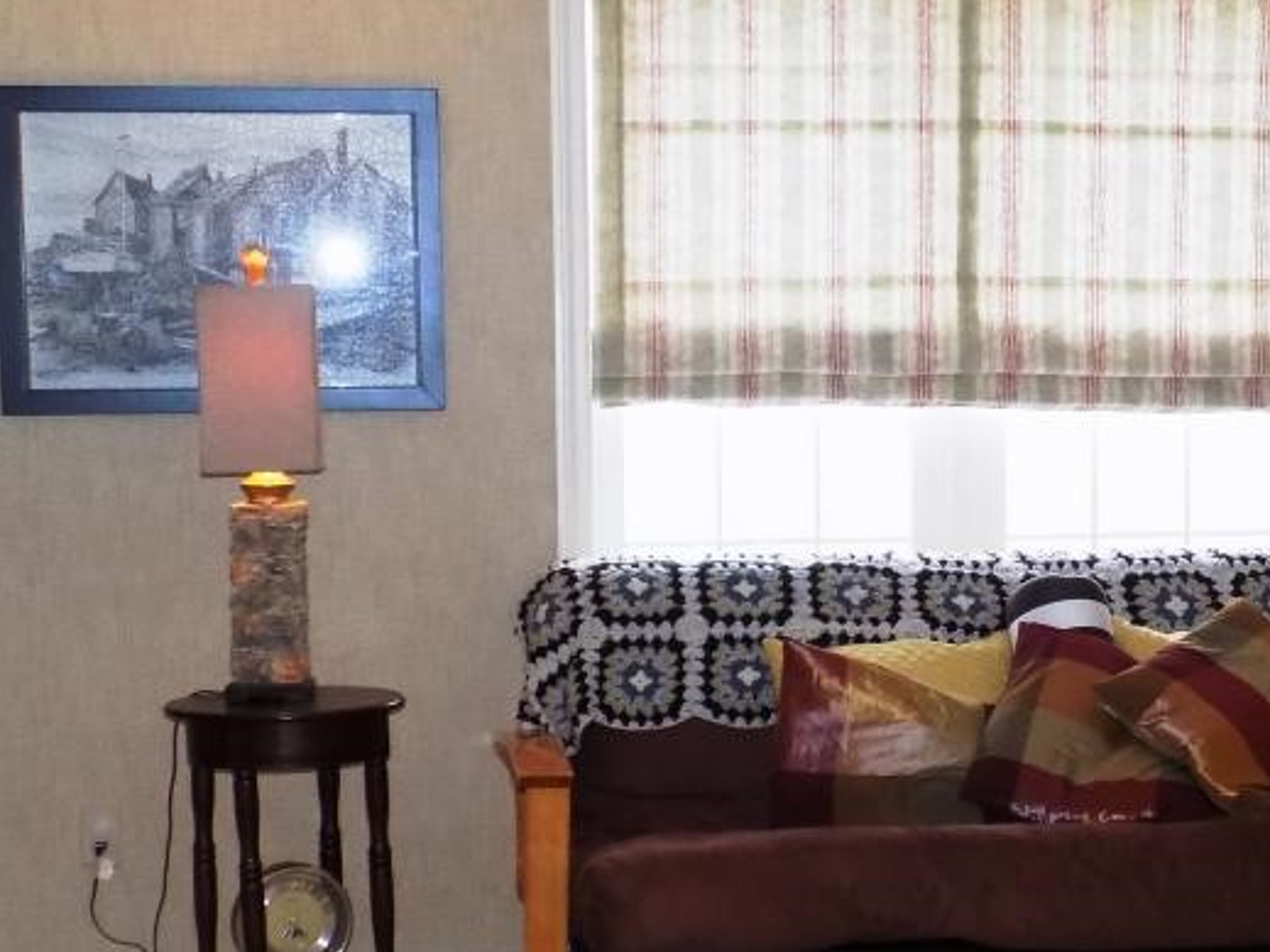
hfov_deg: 26.4
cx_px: 937
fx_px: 2678
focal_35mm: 73
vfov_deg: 20.1
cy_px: 644
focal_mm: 6.6
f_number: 3.5
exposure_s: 1/30
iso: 320
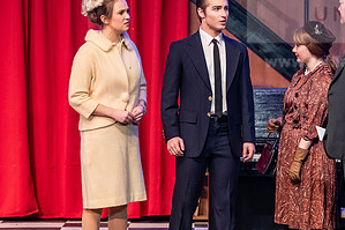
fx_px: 2605
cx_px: 212
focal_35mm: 272
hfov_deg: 7.6
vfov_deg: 5.0
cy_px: 86
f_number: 3.2
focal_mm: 140
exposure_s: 1/200
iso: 2500
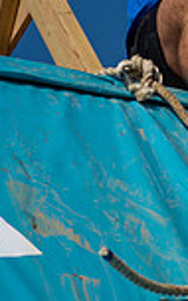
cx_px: 517
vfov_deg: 6.5
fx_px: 2631
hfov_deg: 4.0
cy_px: 15
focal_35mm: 321
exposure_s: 1/6400
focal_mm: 55
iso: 100
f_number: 2.8
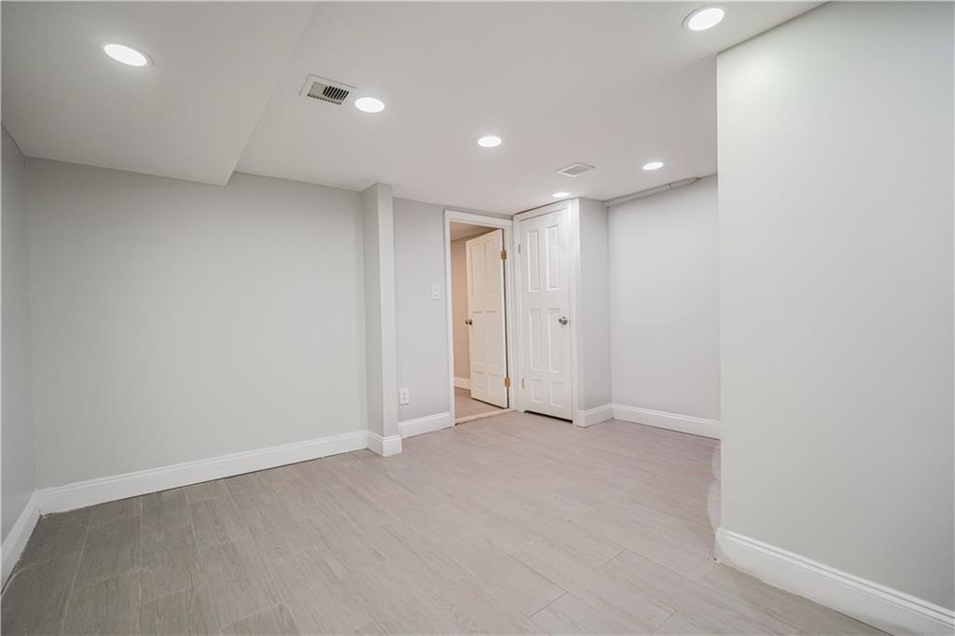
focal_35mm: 16
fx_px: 424
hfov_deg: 96.8
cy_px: 318
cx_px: 478
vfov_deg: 73.7
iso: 640
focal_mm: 16
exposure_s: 1/160
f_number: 4
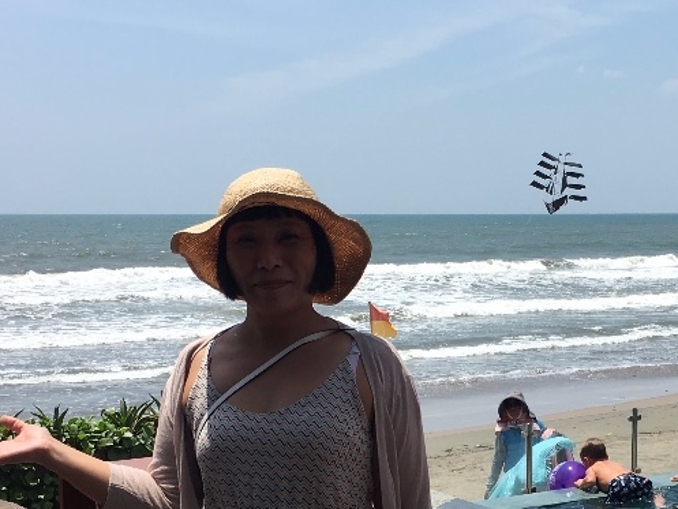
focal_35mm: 70
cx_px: 499
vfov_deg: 20.8
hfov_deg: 27.4
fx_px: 1371
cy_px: 403
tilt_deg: -6.8
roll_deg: -0.4
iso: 25
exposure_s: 1/2198
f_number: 2.2
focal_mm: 4.15
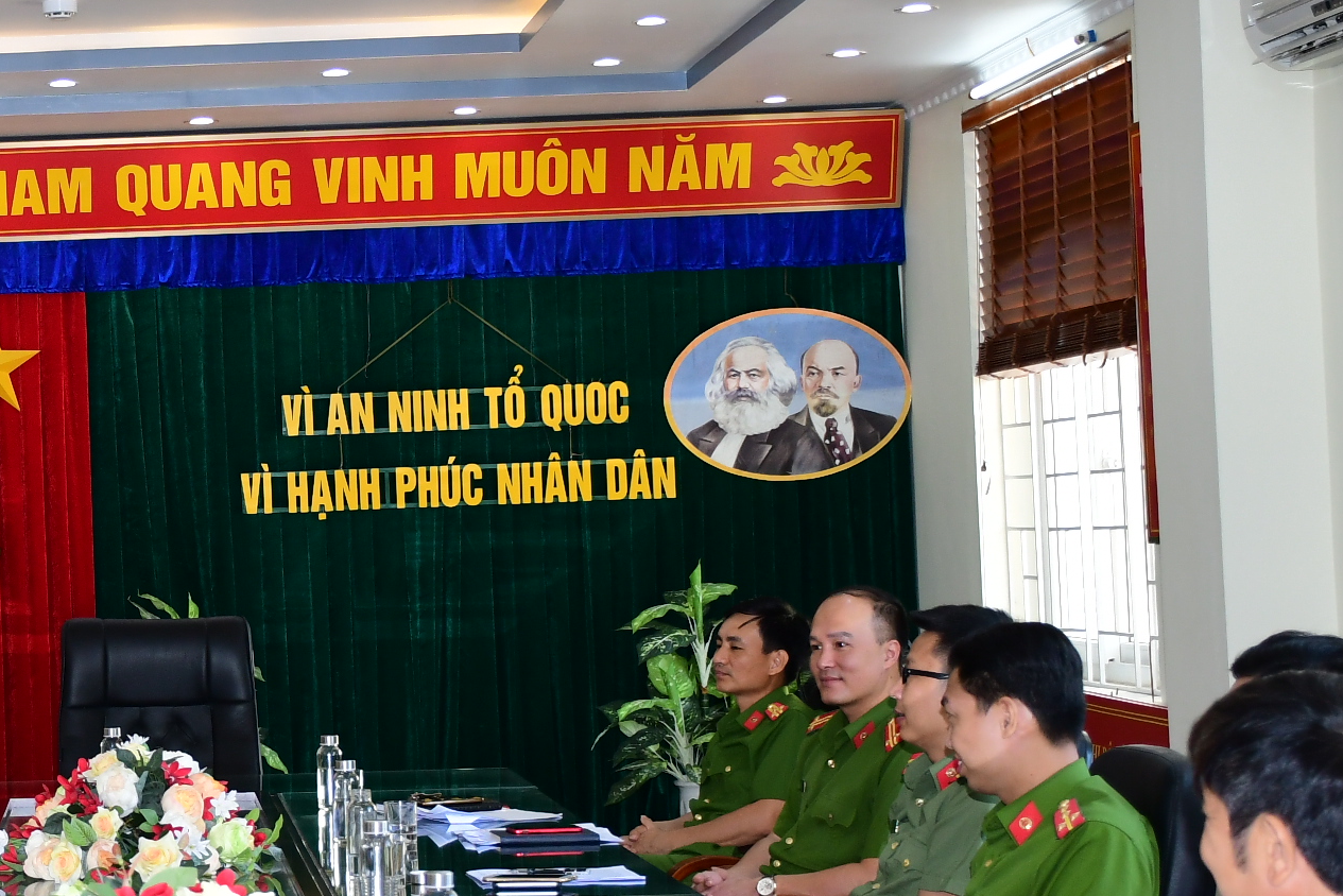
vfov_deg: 15.3
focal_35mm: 89
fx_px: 3324
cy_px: 425
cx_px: 38
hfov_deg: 22.1
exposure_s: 1/200
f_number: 4.5
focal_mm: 27
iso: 640
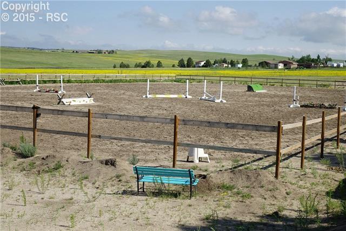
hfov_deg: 33.4
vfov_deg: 22.6
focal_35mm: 60
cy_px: 116
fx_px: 576
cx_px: 173
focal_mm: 21.94
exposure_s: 1/250
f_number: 3.2
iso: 125
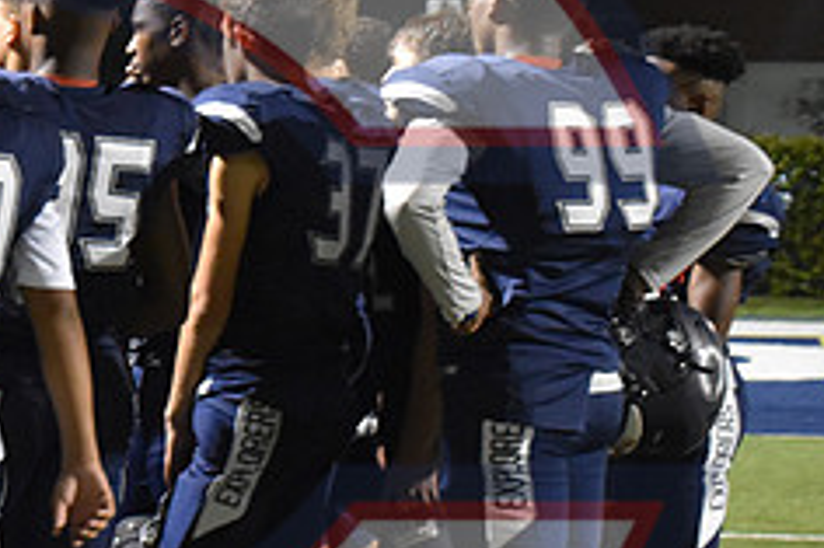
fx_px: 3802
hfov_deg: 12.2
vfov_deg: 8.2
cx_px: -45
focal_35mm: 166
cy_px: 323
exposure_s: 1/60
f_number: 5
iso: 4000
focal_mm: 45
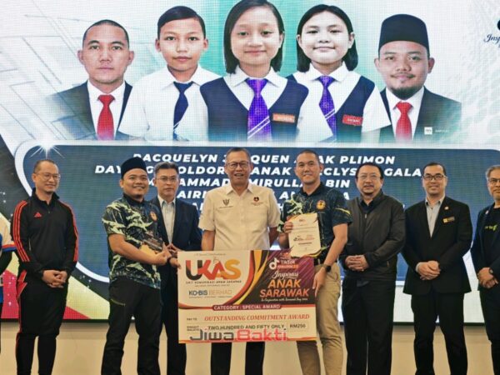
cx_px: 250
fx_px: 1314
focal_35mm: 91
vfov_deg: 16.2
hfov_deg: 21.5
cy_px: 188
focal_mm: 15.38
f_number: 2.6
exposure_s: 1/100
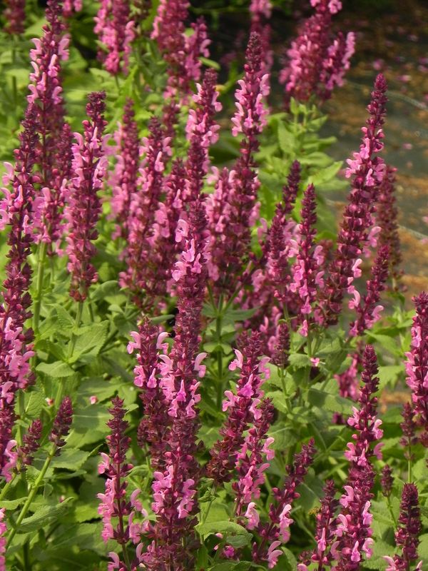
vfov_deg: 9.3
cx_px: 214
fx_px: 3495
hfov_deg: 7.0
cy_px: 286
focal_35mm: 212
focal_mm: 37.7
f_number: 5.6
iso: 160
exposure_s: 1/400
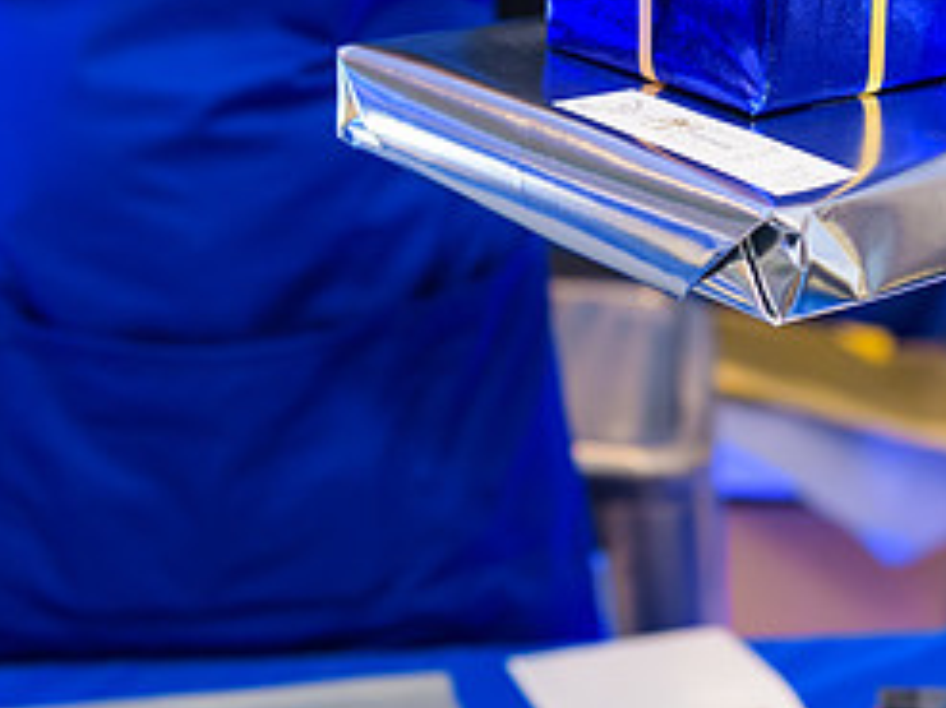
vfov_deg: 15.2
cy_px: -17
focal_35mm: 95
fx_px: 2595
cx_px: 758
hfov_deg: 20.4
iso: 800
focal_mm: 42
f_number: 3.2
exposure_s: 1/100
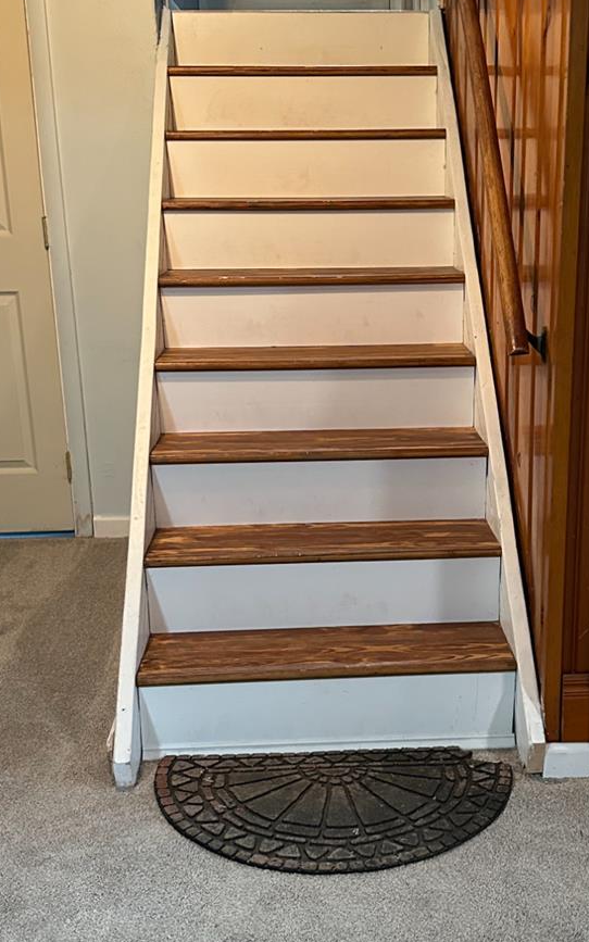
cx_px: 395
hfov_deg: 29.0
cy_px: 485
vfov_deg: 45.3
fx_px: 1130
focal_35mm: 44
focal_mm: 6.86
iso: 640
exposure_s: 1/60
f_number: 1.78
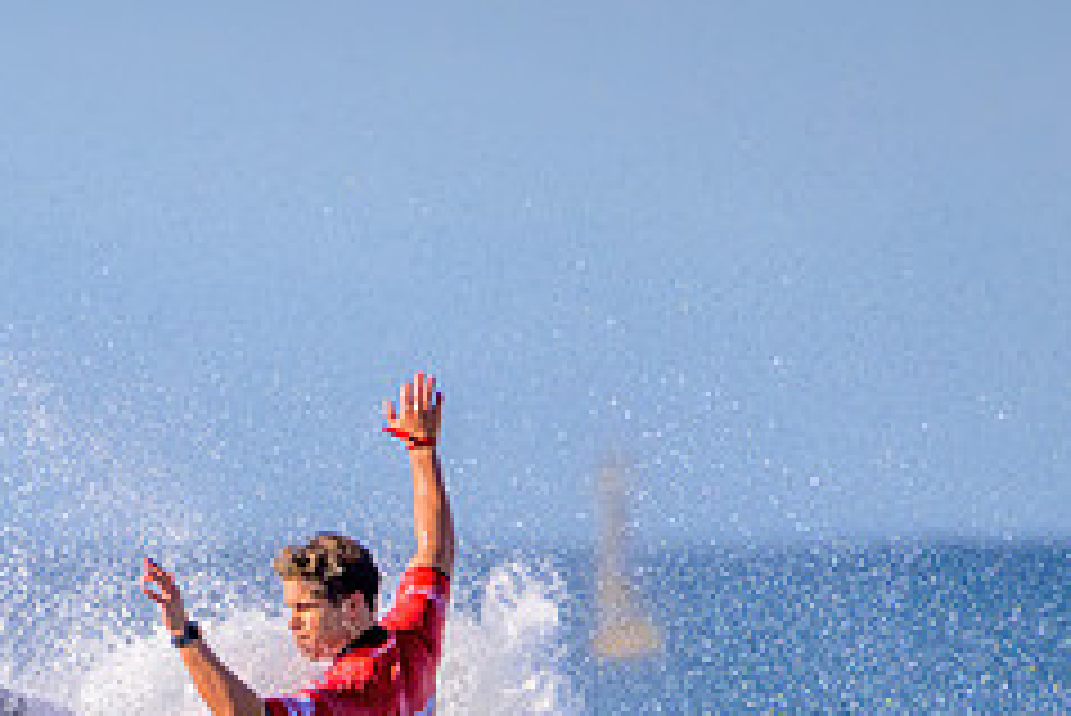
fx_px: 72572
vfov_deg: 0.6
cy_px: 862
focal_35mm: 2438
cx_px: -86
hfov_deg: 0.8
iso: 1600
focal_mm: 1000
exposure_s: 1/2500
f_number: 11
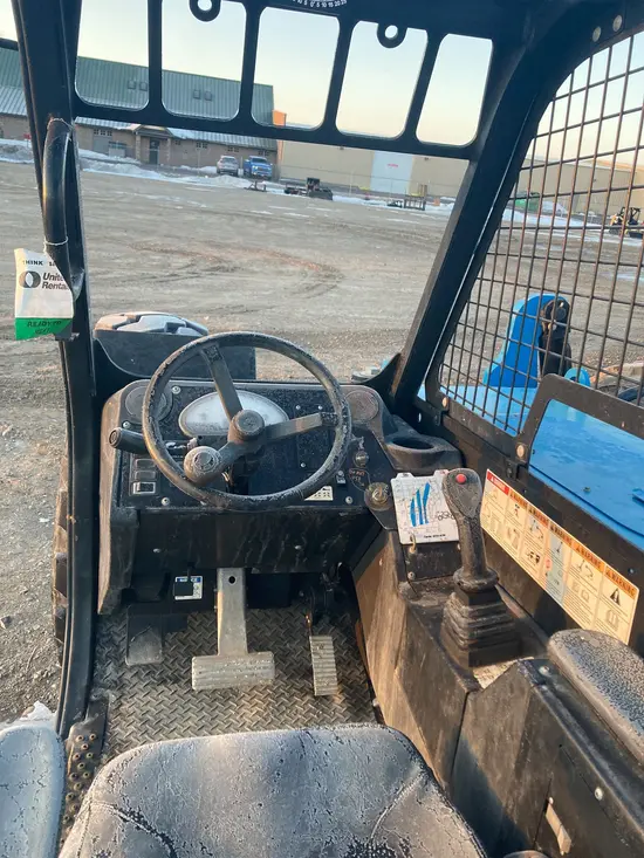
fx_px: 694
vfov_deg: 63.4
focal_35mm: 28
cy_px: 429
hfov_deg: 49.8
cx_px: 322
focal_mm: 3.99
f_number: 1.8
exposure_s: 1/112
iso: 80
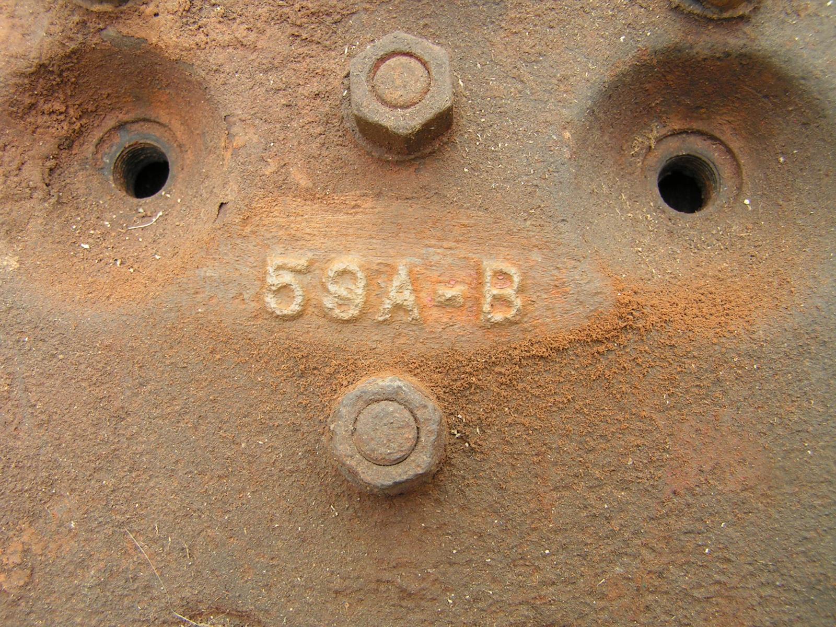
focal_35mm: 38
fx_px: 918
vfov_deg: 37.7
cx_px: 418
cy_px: 314
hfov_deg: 49.0
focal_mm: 6.3
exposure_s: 1/60
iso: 50
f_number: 3.5
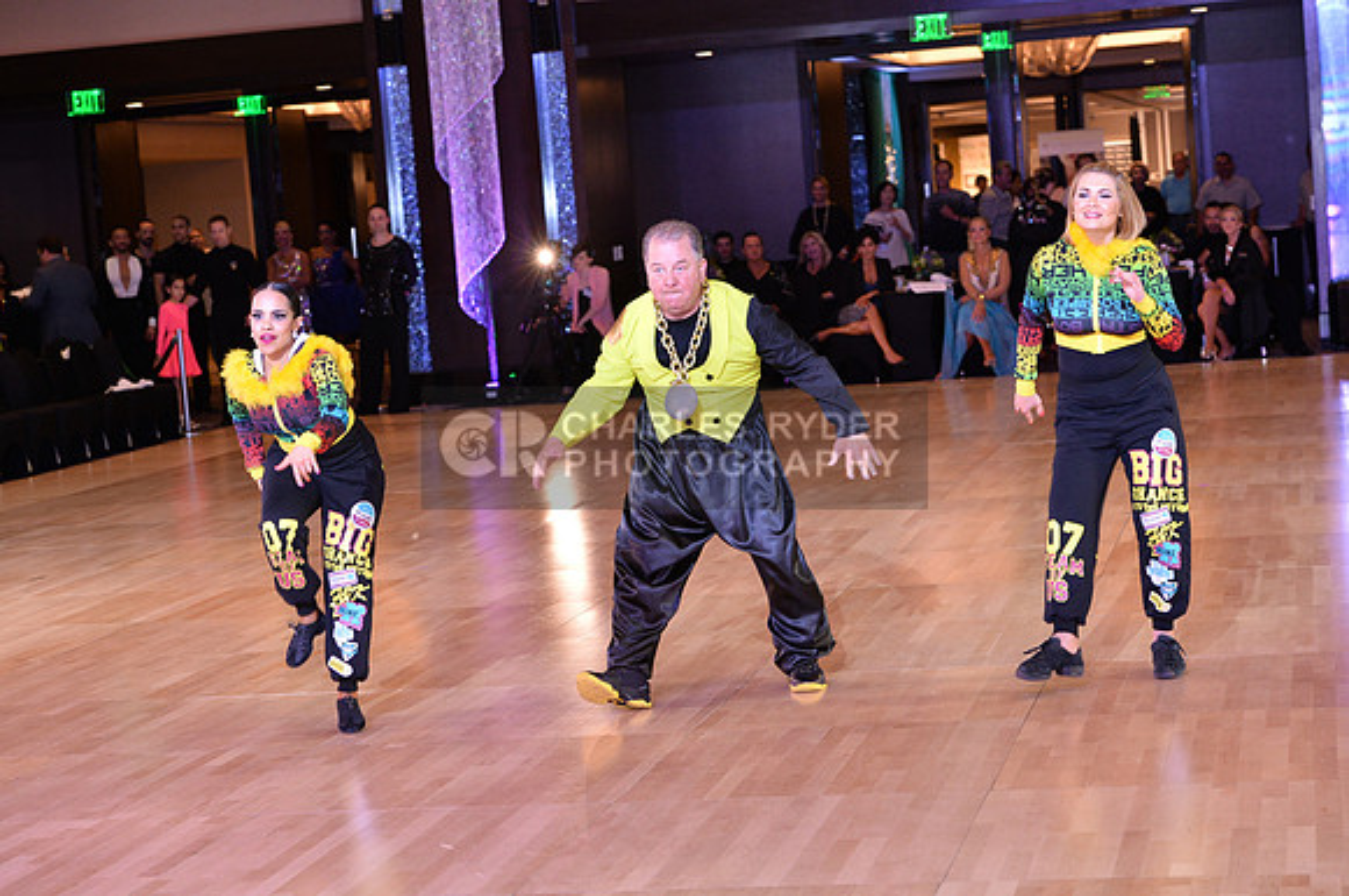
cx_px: 674
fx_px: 2994
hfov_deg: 25.4
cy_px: 448
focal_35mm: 80
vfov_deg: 17.0
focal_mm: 80
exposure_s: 1/250
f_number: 5
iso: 1600
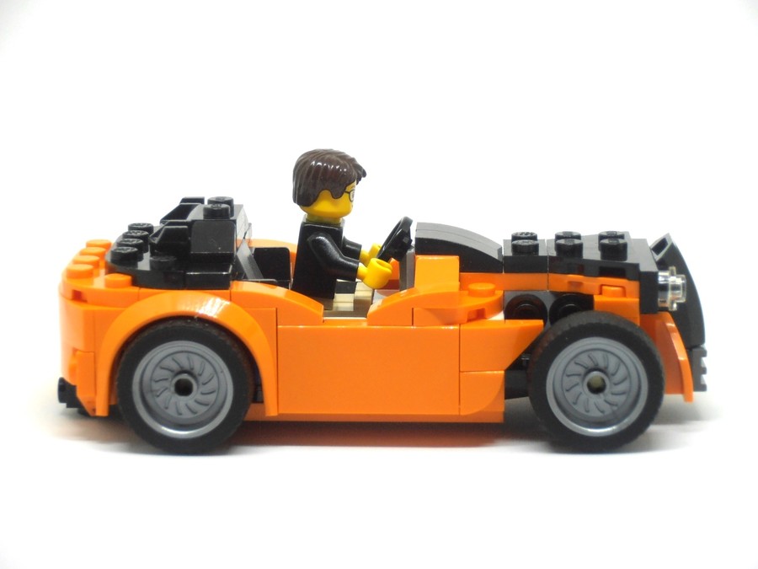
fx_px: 3022
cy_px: 284
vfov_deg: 10.7
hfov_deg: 14.3
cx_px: 379
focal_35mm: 138
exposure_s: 1/20
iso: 125
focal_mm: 24.39
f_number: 5.8
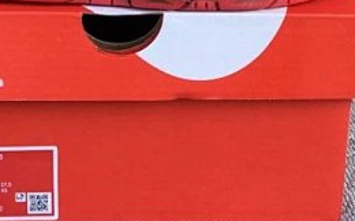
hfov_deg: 25.4
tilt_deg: -12.3
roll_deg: -1.2
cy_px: -102
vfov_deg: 15.0
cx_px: 115
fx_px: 783
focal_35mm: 81
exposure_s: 1/289
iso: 25
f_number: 2.4
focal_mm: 3.3
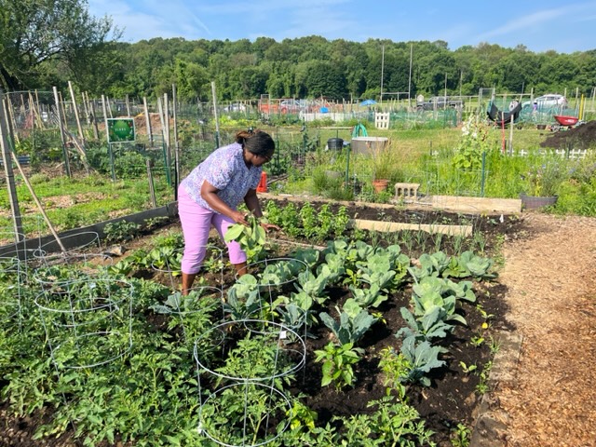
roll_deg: +1.3
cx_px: 298
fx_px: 448
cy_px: 224
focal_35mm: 26
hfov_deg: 67.3
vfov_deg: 53.1
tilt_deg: -15.3
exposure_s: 1/1957
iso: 50
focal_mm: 5.1
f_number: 1.6
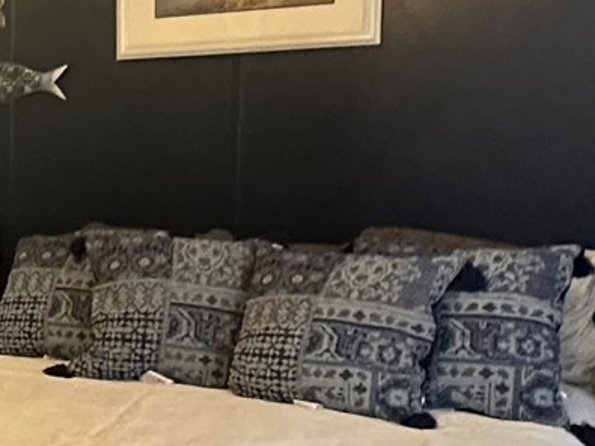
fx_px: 1168
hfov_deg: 23.8
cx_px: -253
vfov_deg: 21.6
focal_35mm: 68
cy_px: 280
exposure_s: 1/60
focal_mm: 2.22
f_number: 2.2
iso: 640
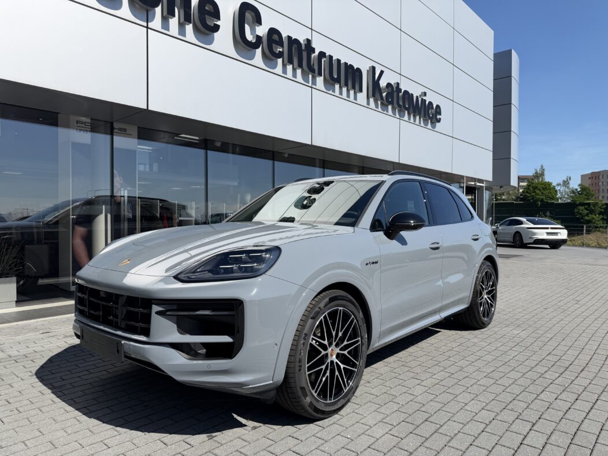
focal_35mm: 24
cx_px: 304
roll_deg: +0.6
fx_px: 422
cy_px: 228
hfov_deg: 71.6
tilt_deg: -1.2
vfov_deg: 56.8
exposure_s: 1/4673
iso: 80
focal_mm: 6.76
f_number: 1.78
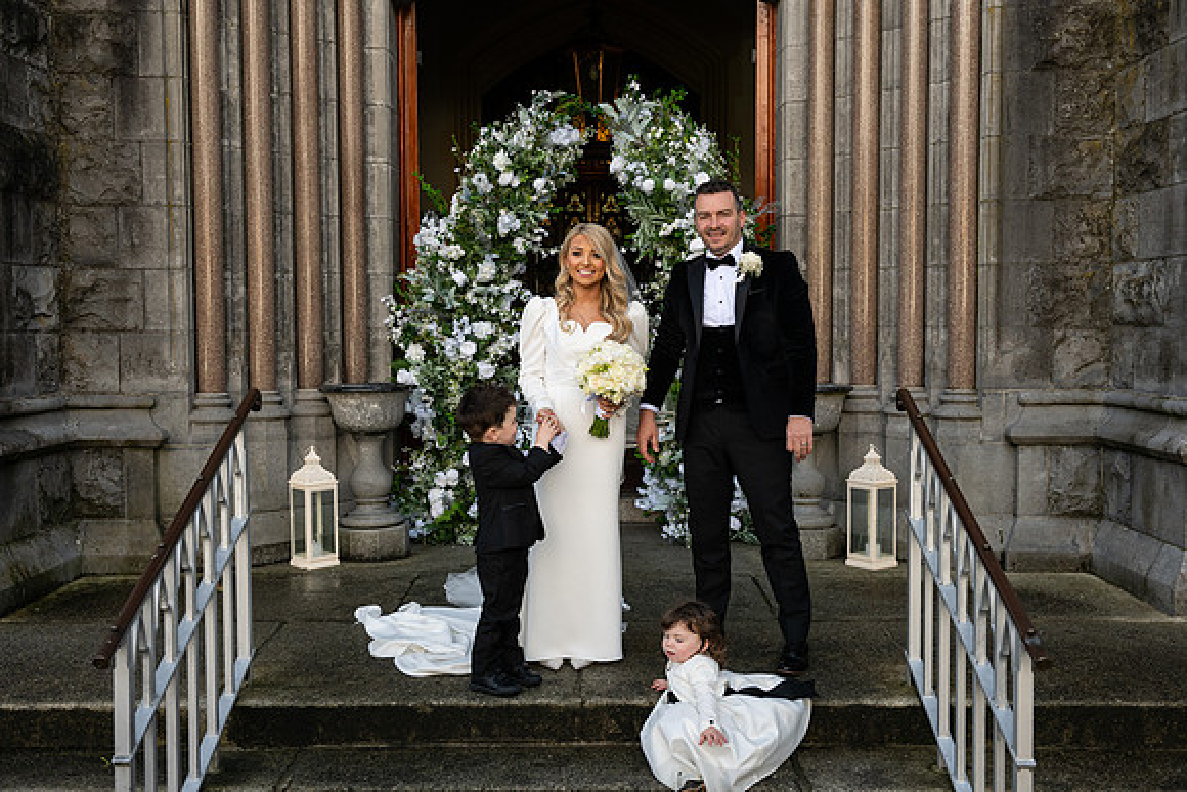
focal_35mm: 38
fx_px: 1259
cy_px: 396
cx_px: 594
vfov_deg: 34.9
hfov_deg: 50.5
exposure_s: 1/500
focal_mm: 38
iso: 320
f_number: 5.6
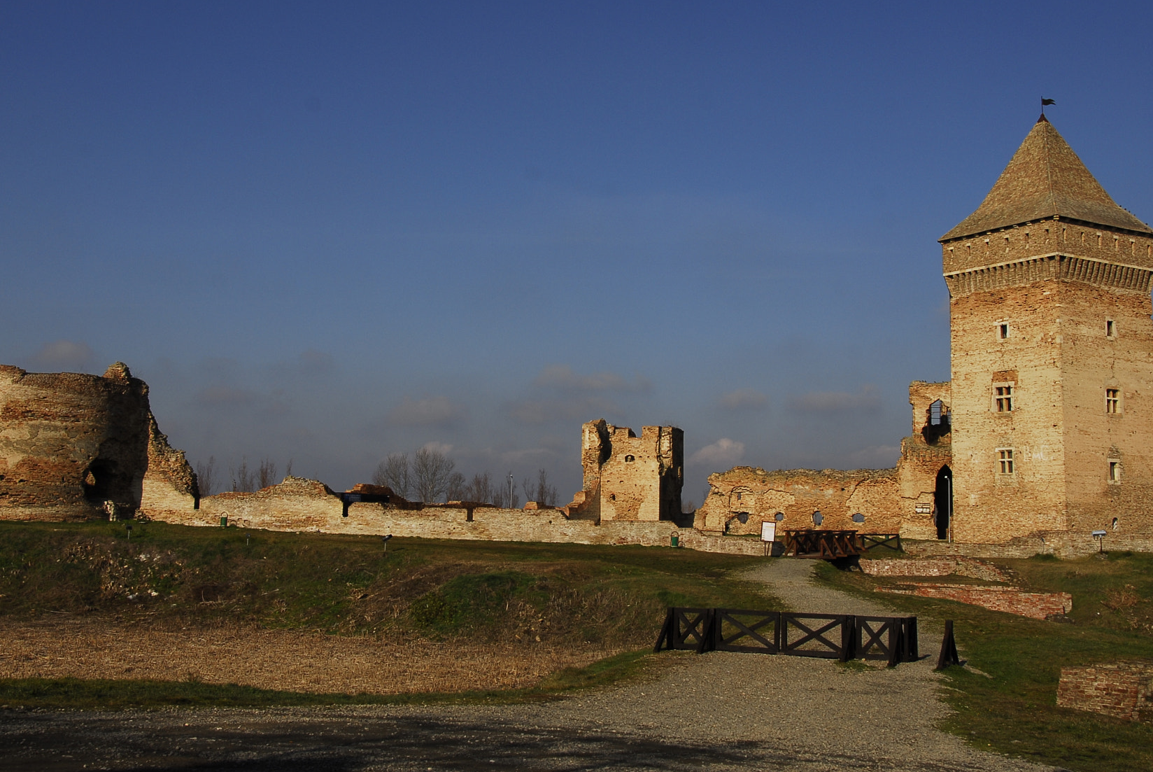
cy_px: 299
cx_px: 549
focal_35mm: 41
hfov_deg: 47.3
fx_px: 1315
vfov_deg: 32.6
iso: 100
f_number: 9
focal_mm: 22
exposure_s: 1/320
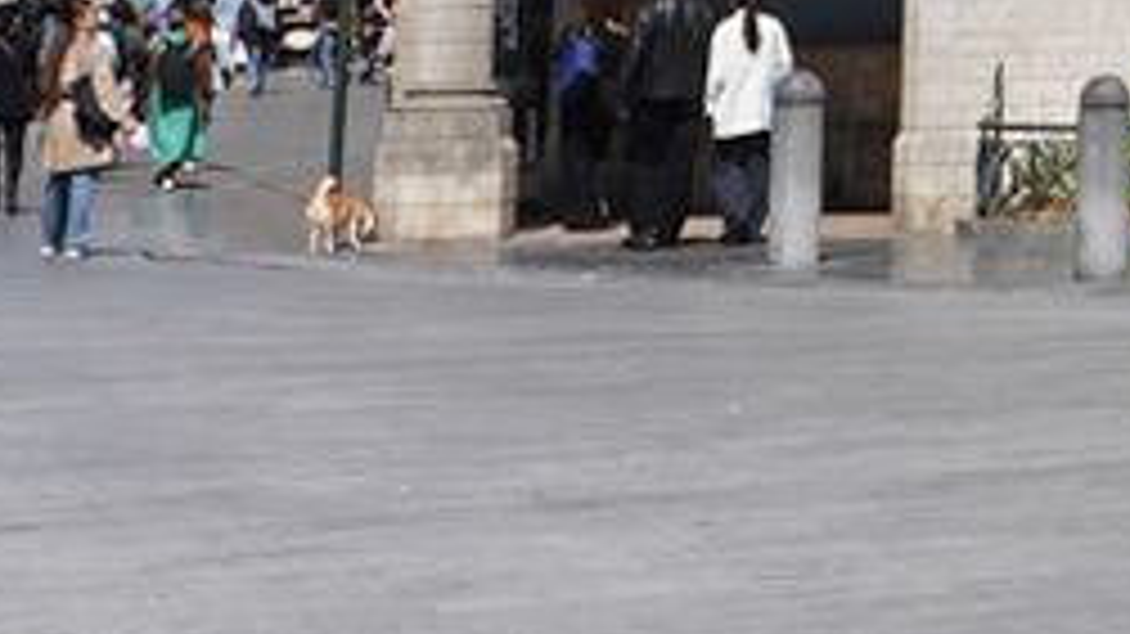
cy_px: -1192
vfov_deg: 5.7
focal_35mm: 200
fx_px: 5991
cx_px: 2670
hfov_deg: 9.6
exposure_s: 1/100
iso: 100
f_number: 16
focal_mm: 24
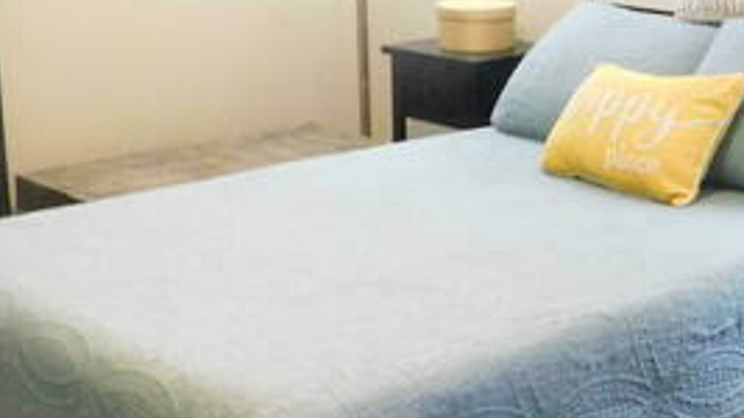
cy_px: -6
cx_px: 691
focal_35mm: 75
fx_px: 1479
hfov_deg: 27.1
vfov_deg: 15.8
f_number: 3
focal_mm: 4
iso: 720
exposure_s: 1/8
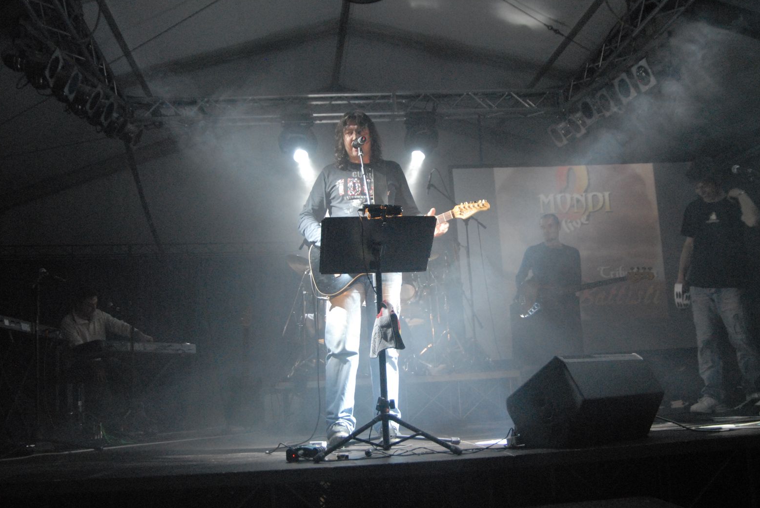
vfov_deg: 36.0
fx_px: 782
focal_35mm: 37
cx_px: 387
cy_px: 247
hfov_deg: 51.8
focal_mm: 24
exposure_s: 1/50
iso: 1600
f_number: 4
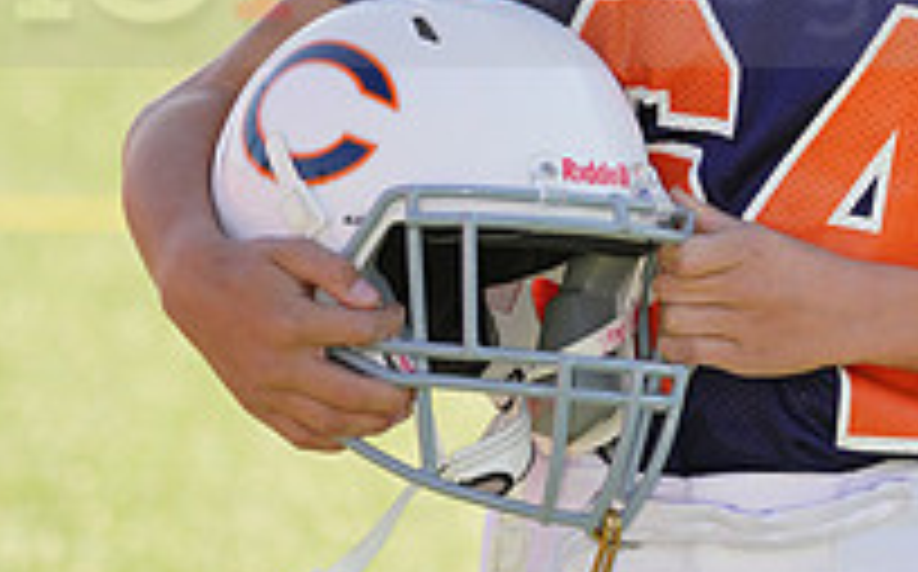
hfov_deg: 3.7
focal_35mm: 563
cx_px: 711
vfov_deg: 2.3
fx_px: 14070
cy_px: -77
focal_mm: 194
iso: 100
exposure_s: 1/250
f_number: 5.6
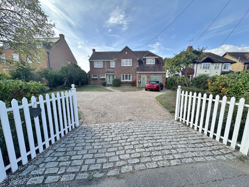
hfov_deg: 102.1
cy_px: 94
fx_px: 101
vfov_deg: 85.7
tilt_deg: -7.9
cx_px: 124
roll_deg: +0.0
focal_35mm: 14
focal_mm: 2.22
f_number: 2.2
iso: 40
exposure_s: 1/682
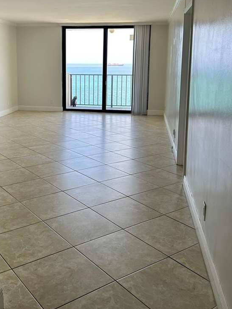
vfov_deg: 48.4
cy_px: 113
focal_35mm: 38
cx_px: 85
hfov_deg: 37.5
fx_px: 339
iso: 40
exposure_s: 1/168
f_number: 1.5
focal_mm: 5.7
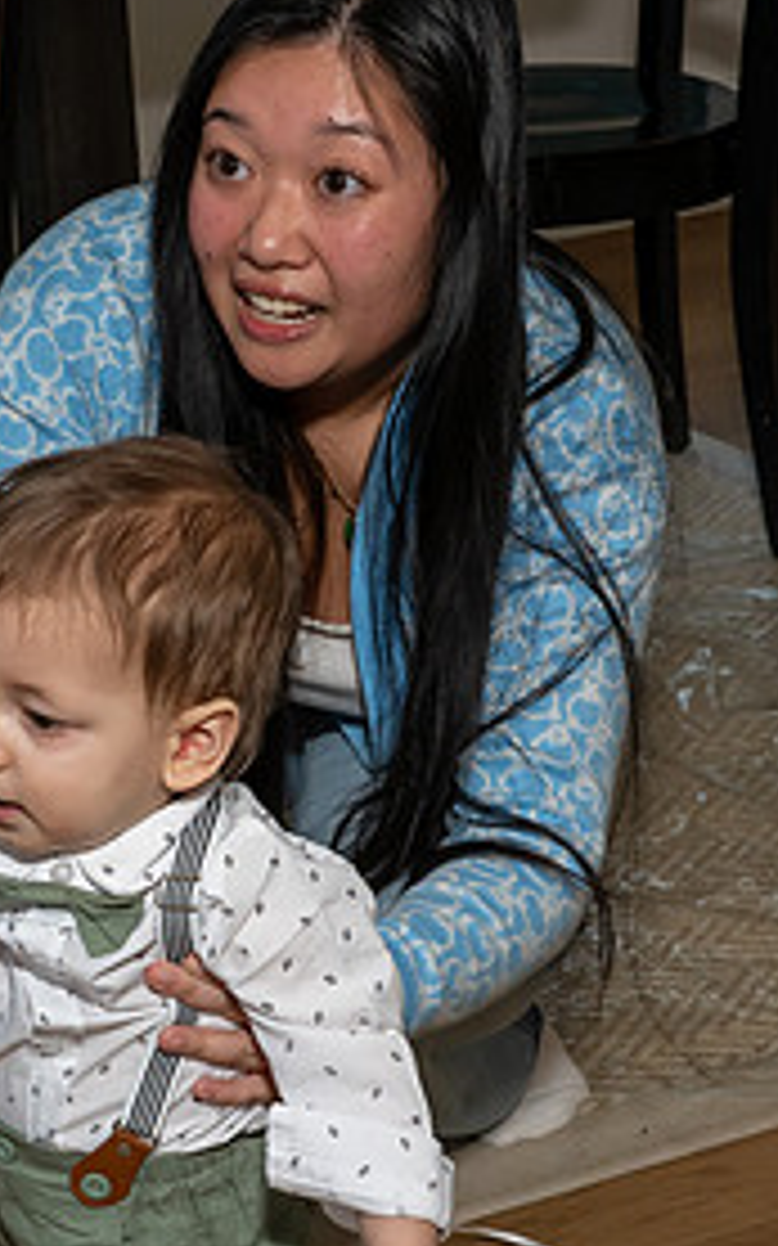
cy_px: 899
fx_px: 3021
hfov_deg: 14.5
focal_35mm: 89
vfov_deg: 23.1
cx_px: 54
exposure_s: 1/250
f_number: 8
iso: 640
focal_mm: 30
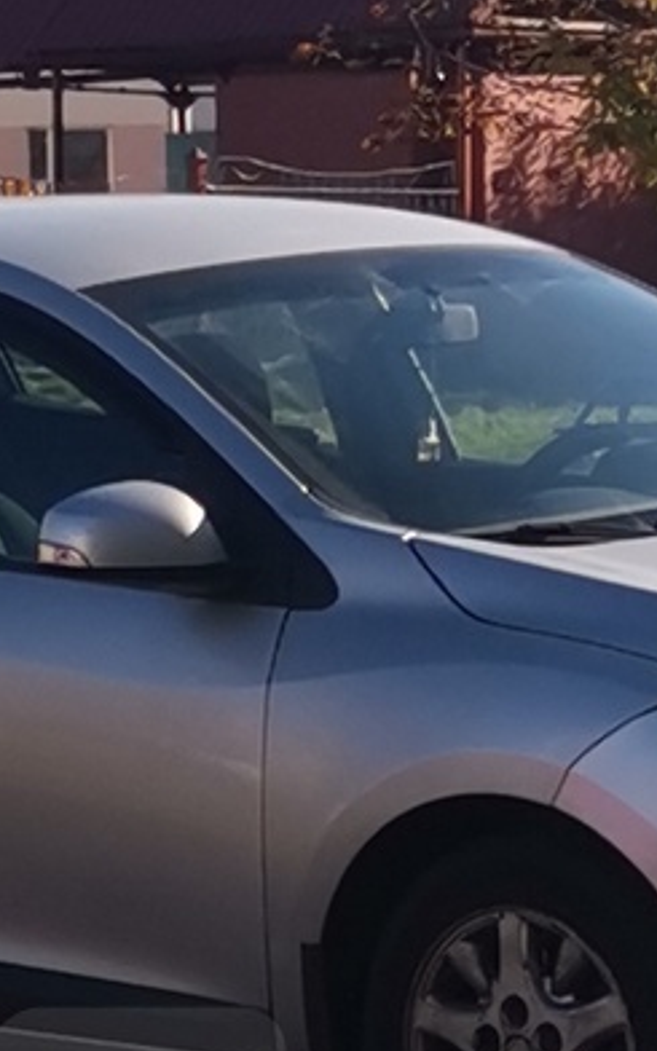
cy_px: 1303
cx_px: 365
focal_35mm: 225
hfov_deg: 5.8
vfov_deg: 9.2
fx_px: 6446
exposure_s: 1/1017
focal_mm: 4.75
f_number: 1.8
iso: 50
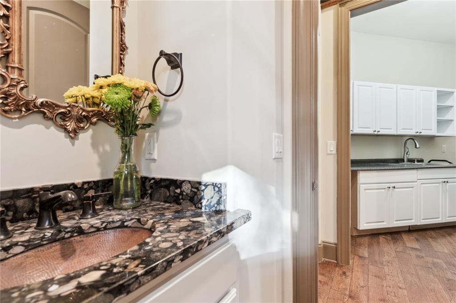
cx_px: 228
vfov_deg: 73.7
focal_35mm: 16
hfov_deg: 96.8
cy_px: 152
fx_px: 203
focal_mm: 16
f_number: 8
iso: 250
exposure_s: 1/2.5
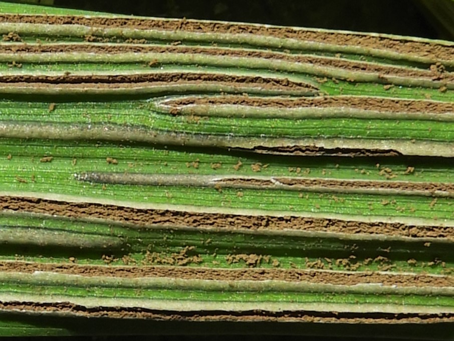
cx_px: 227
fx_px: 394
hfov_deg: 59.9
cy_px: 170
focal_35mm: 30
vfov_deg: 46.9
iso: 100
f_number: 3.5
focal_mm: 5.4
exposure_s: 1/1000
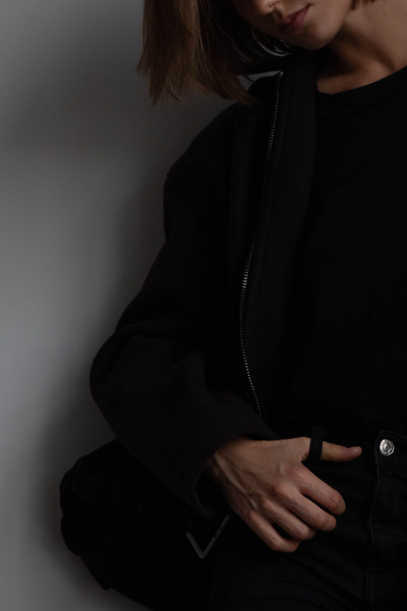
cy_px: 234
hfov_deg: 12.4
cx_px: 361
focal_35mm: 110
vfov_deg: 18.6
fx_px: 1865
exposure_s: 1/125
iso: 160
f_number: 5.6
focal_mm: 37
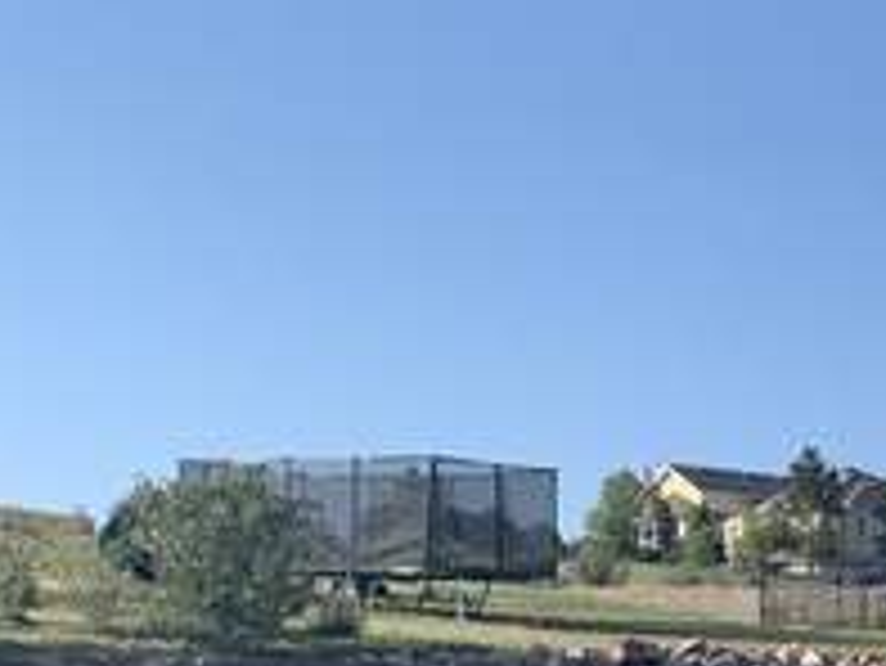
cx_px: 1235
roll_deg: -1.1
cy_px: 688
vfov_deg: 16.4
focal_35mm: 88
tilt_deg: +1.2
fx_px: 2254
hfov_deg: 19.9
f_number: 1.8
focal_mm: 4.25
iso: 25
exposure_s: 1/1427
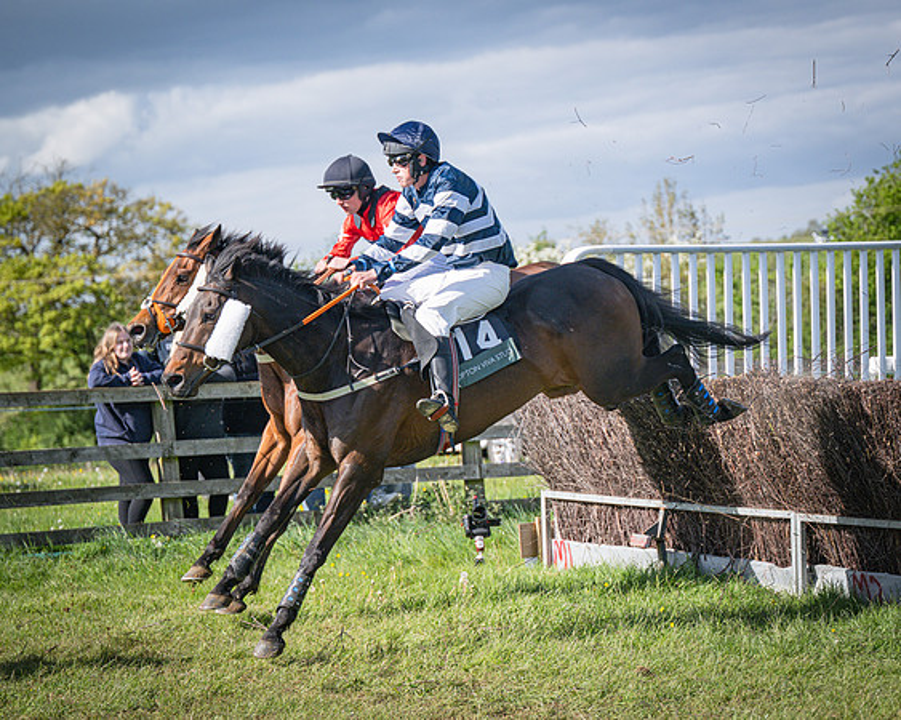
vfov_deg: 12.5
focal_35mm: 123
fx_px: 3283
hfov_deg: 15.6
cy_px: 342
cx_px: 568
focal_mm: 98
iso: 400
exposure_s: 1/2500
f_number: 4
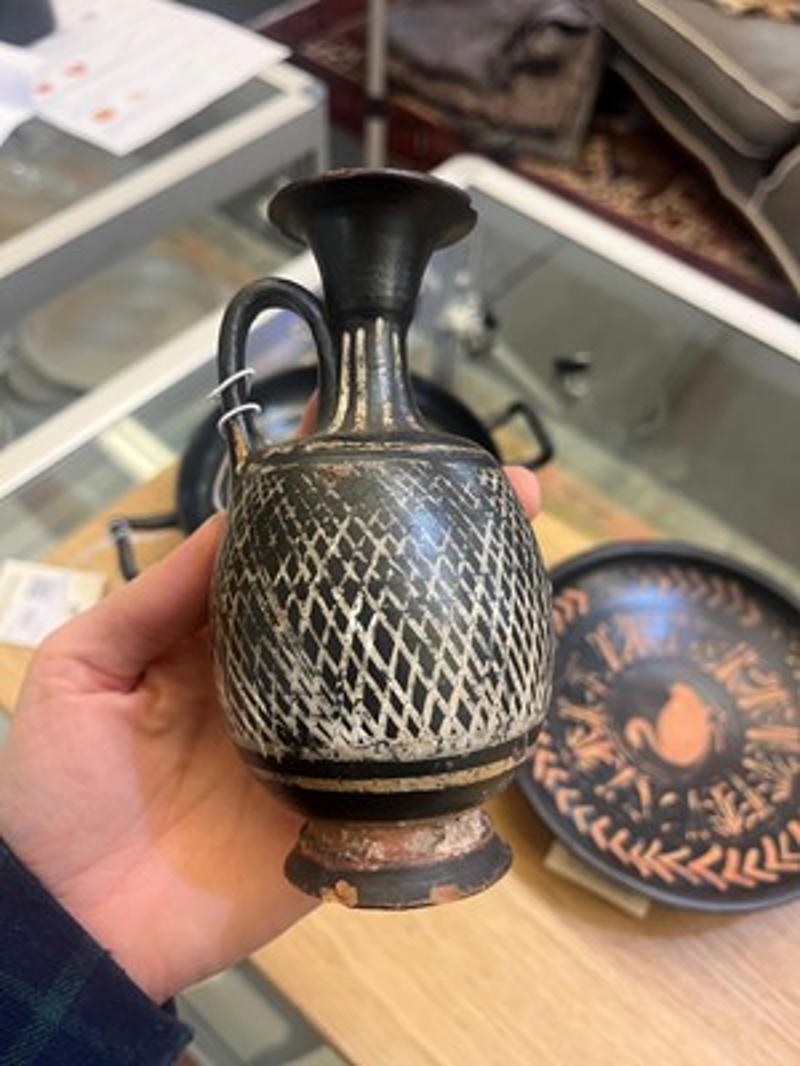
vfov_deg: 67.3
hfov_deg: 53.1
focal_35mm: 26
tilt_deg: -55.1
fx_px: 801
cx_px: 400
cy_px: 533
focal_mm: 5.1
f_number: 1.6
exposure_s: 1/50
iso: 125
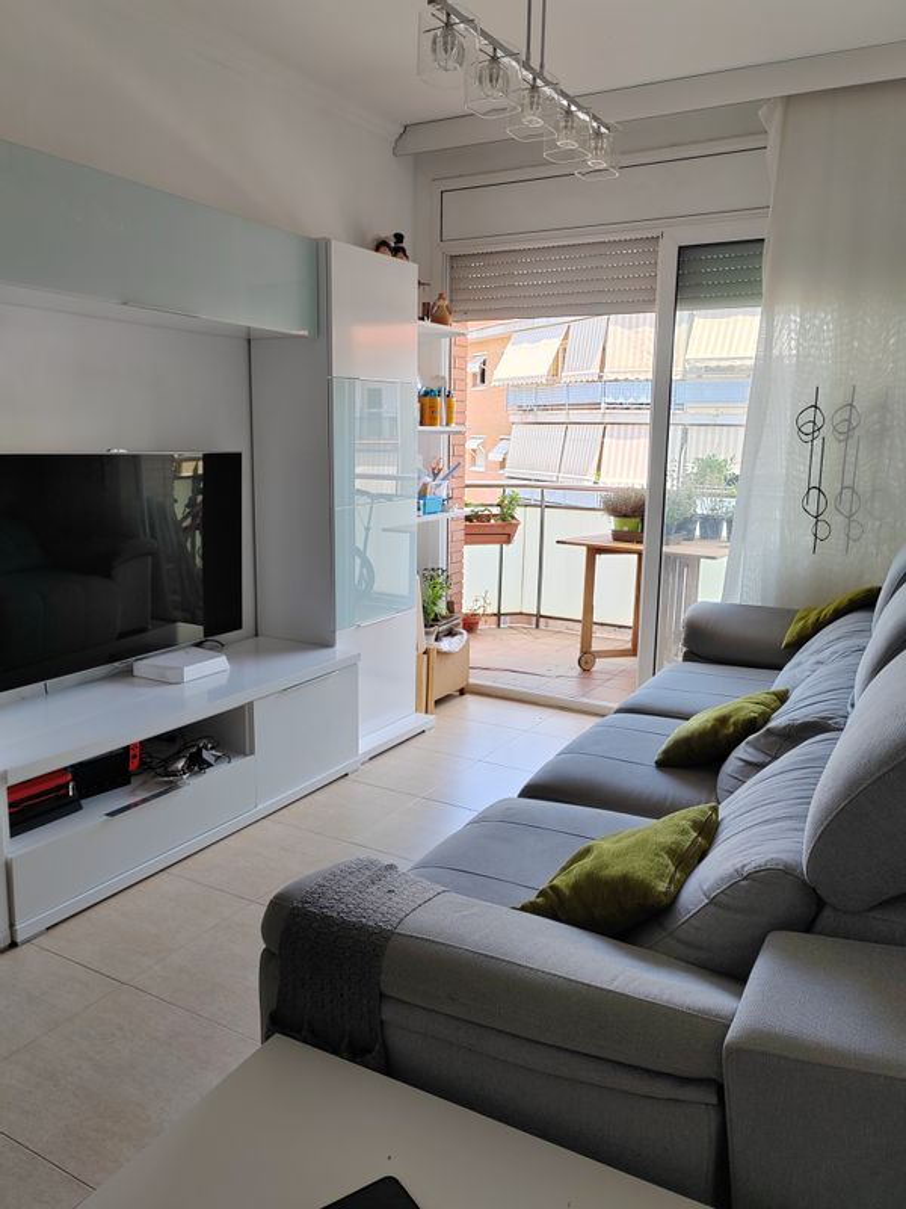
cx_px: 453
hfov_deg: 51.4
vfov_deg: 65.3
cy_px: 604
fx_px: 942
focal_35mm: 27
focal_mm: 5.52
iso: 100
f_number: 1.9
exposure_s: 1/120
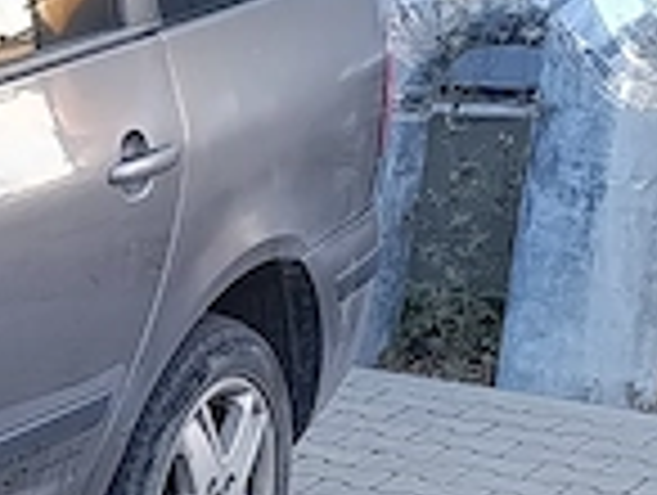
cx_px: -675
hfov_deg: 12.1
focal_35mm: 144
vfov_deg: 10.2
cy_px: 562
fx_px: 2738
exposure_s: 1/100
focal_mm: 6.11
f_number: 1.65
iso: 132
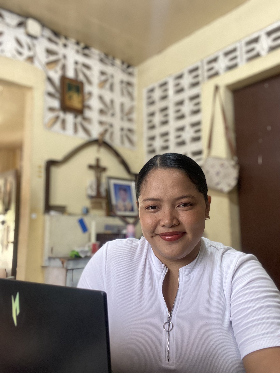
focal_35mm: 30
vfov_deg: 60.0
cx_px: 140
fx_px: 324
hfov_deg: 46.8
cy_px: 186
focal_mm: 2.71
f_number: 2.2
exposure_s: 1/60
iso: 320
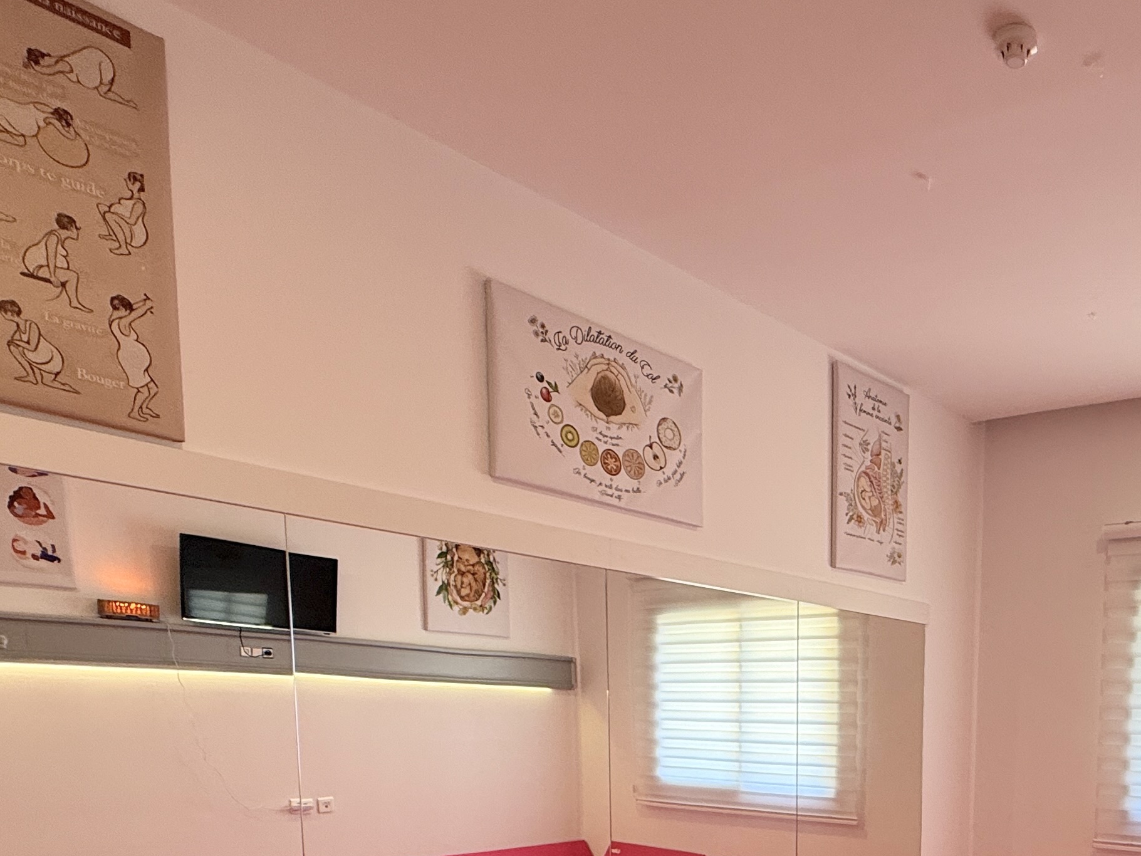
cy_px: 846
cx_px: 962
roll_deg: -1.8
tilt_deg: -7.2
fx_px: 1022
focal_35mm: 31
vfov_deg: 40.2
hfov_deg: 53.2
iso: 100
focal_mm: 2.22
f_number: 2.2
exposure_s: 1/100
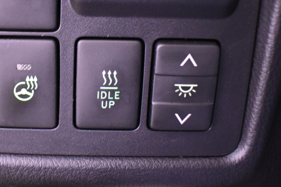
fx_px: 375
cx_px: 74
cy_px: 51
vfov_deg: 27.8
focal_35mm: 48
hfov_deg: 40.1
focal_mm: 18
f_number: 3.5
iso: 3200
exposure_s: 1/8
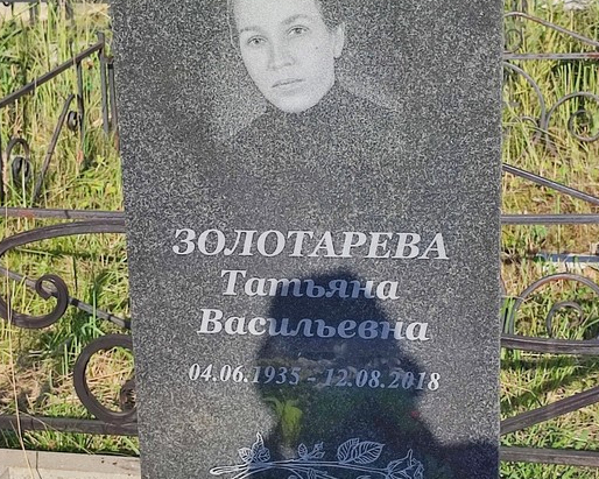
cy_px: 220
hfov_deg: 47.8
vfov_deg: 39.1
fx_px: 674
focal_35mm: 38
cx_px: 262
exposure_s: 1/641
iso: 50
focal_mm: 6.04
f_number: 1.9
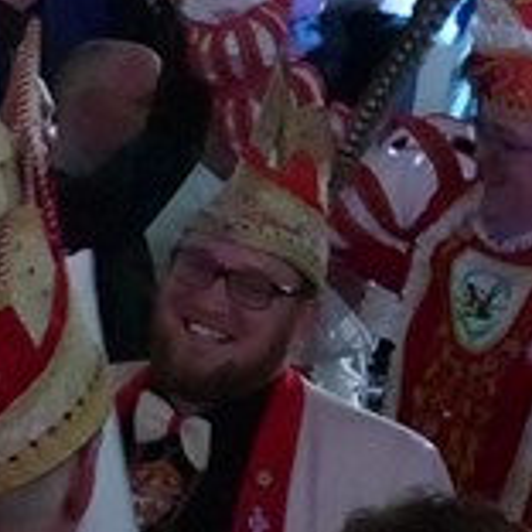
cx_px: 679
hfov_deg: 7.6
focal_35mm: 229
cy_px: 418
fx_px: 3982
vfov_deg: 7.6
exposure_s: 1/80
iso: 1600
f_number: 2.8
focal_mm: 11.9
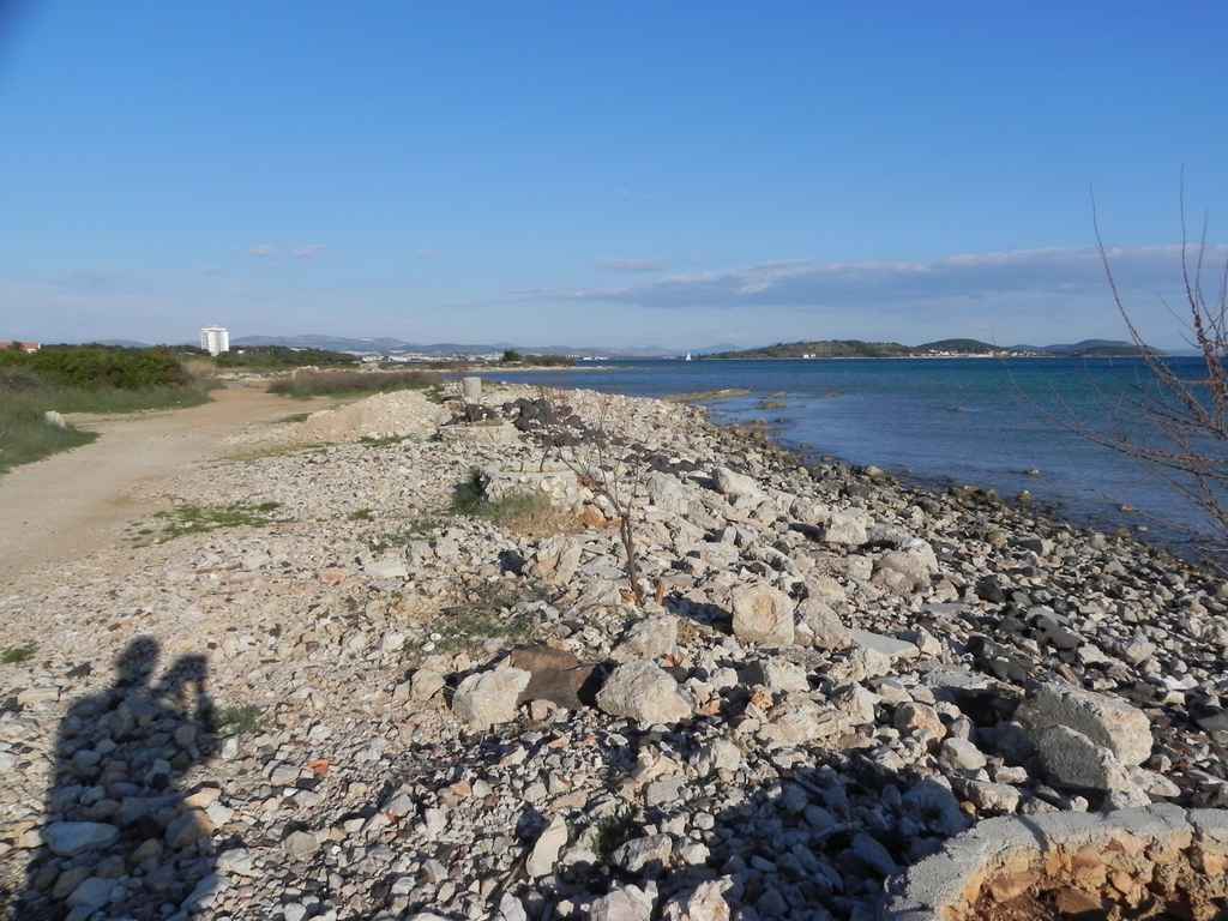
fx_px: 922
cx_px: 614
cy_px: 460
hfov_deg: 67.3
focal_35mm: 26
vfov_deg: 53.1
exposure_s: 1/446
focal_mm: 4.6
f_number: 8
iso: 160
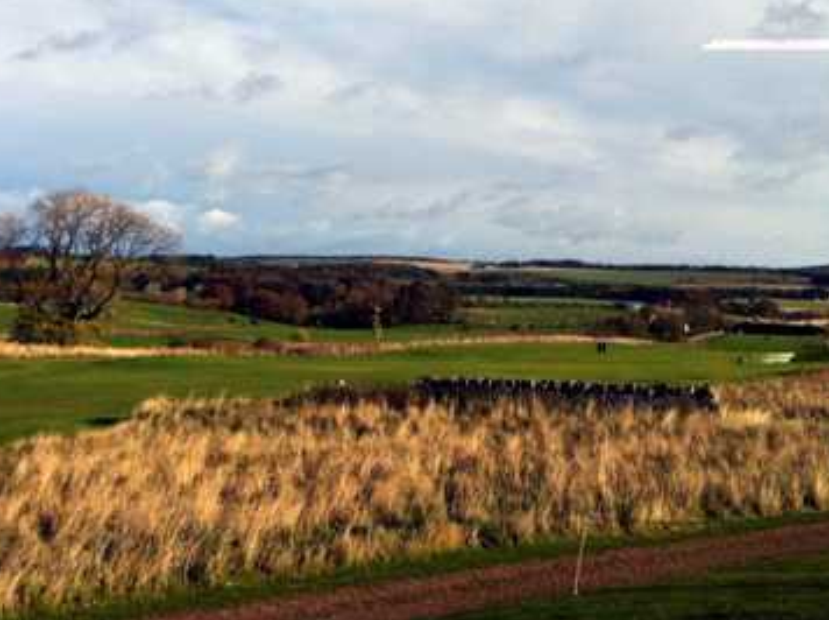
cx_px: 298
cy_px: 247
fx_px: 1507
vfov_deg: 23.2
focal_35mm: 63
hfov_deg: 30.6
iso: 80
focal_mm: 3.85
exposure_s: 1/1588
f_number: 2.8
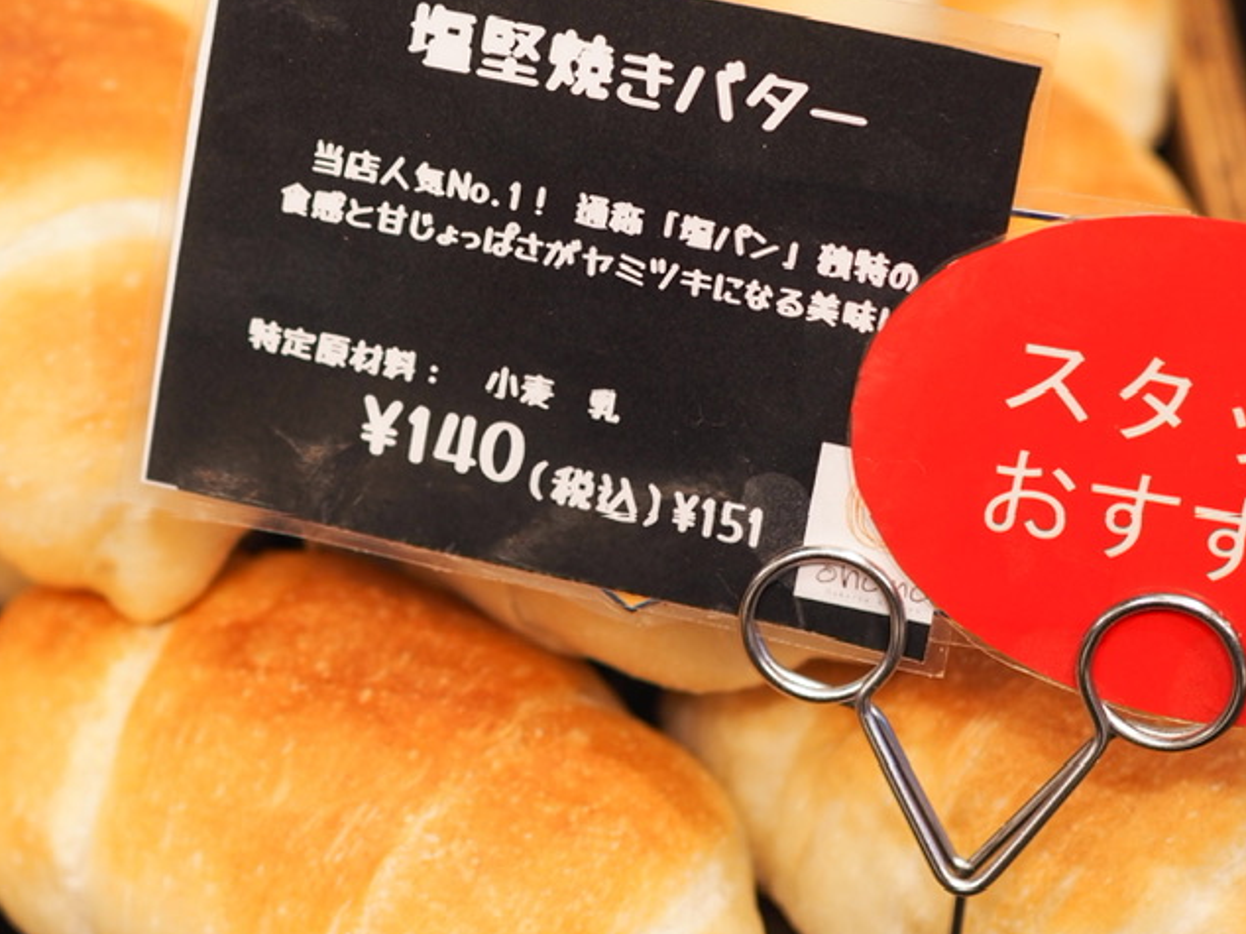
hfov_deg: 19.3
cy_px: 224
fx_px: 3634
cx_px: 336
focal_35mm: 101
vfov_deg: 14.6
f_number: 2
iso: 200
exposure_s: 1/320
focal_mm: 25
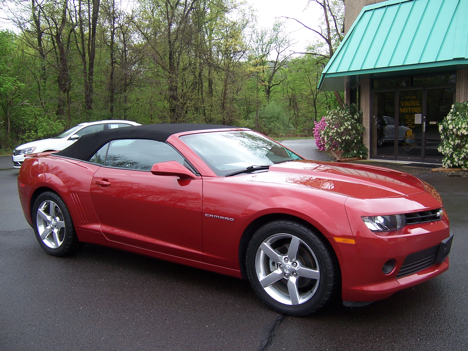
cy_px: 176
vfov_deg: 42.9
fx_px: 446
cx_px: 234
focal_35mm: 33
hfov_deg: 55.4
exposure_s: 1/250
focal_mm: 5.5
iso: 80
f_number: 3.4
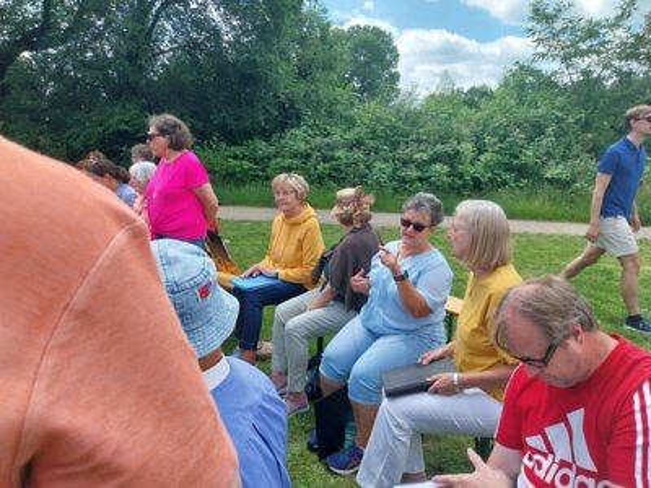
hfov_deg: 67.3
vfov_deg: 53.1
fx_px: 489
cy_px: 244
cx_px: 326
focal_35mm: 26
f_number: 1.8
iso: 25
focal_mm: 4
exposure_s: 1/485
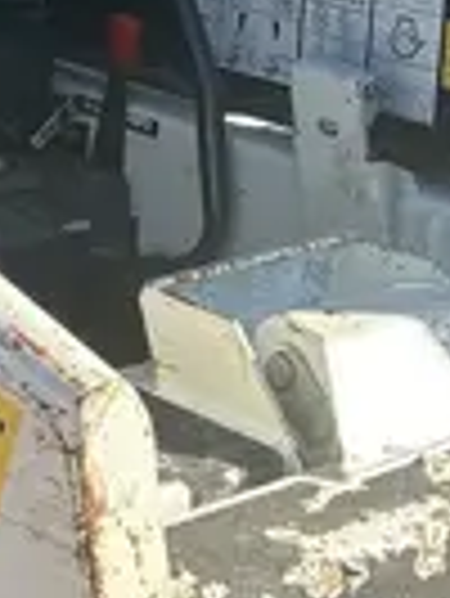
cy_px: 268
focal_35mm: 143
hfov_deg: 10.4
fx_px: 2475
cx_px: 158
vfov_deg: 13.8
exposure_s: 1/1751
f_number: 1.5
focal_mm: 5.7
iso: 50
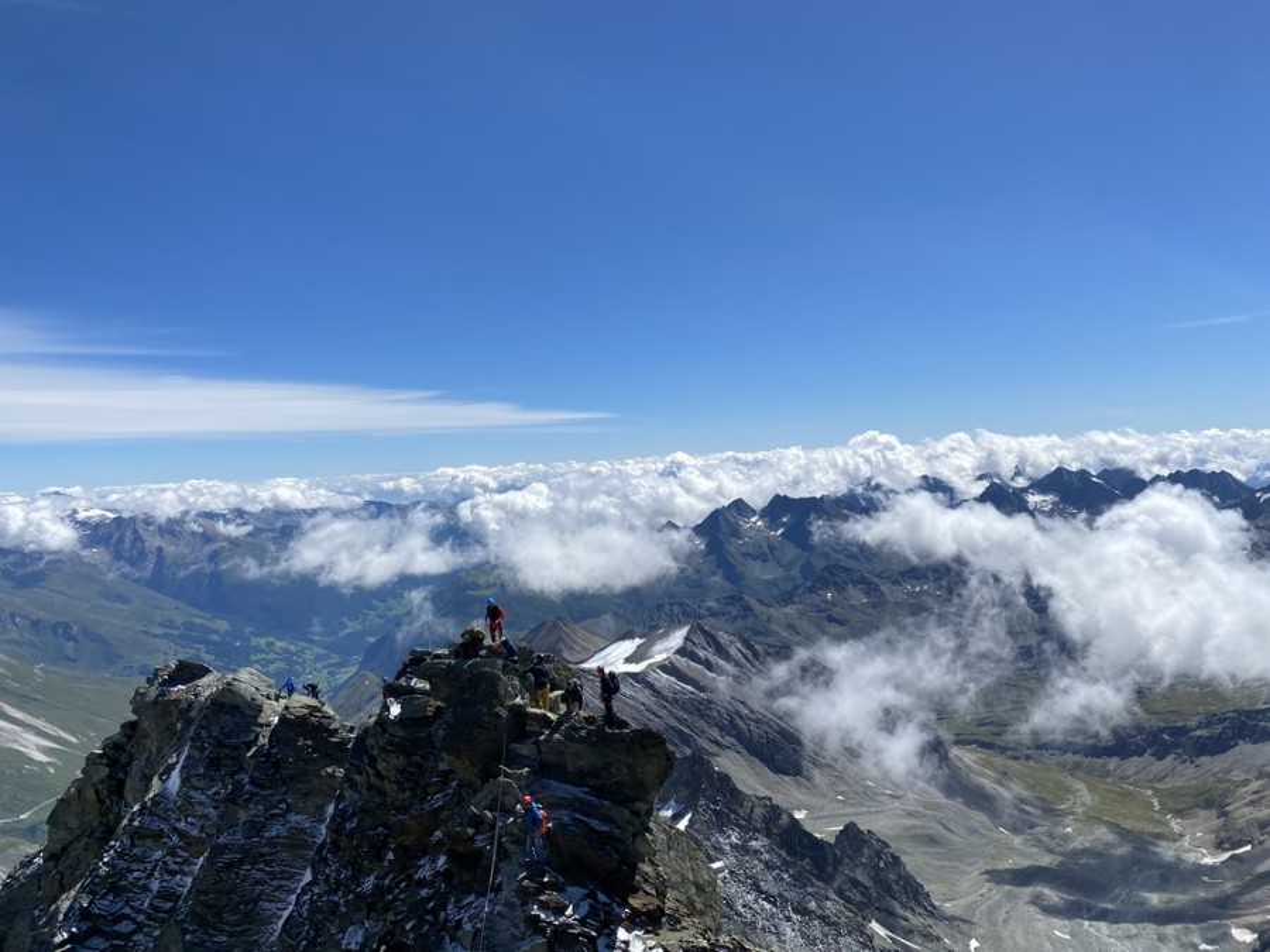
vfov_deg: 53.1
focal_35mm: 26
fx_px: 954
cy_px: 476
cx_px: 635
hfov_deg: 67.3
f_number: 1.8
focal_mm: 4.25
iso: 32
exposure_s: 1/5236
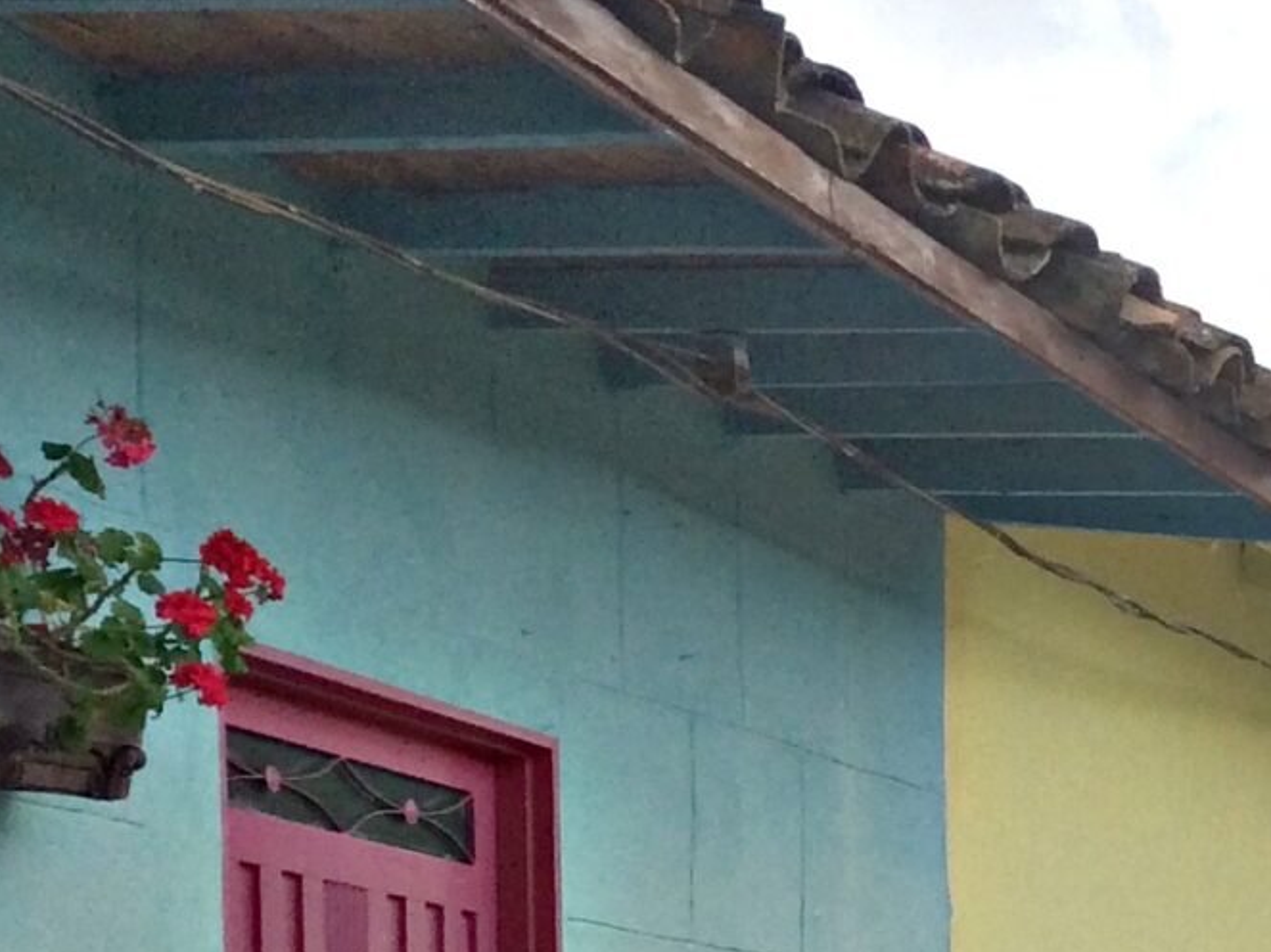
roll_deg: -1.1
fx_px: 4112
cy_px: 1575
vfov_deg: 12.4
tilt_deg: -2.3
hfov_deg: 15.8
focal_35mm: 112
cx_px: 2040
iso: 32
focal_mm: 4.15
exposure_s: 1/1520
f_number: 2.2
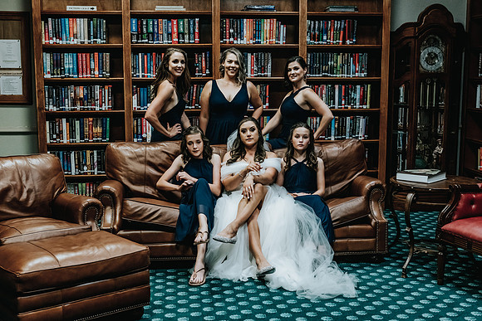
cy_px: 178
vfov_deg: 27.7
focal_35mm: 49
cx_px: 235
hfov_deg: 40.5
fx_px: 653
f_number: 5
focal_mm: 44
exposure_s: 1/125
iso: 800
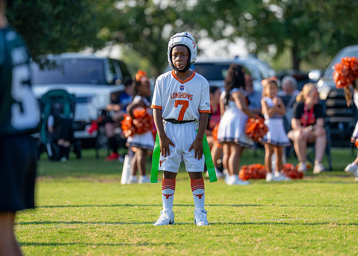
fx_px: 2659
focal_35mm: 262
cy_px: 117
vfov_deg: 5.5
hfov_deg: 7.7
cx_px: 188
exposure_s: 1/2000
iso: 250
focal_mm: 200
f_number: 2.8
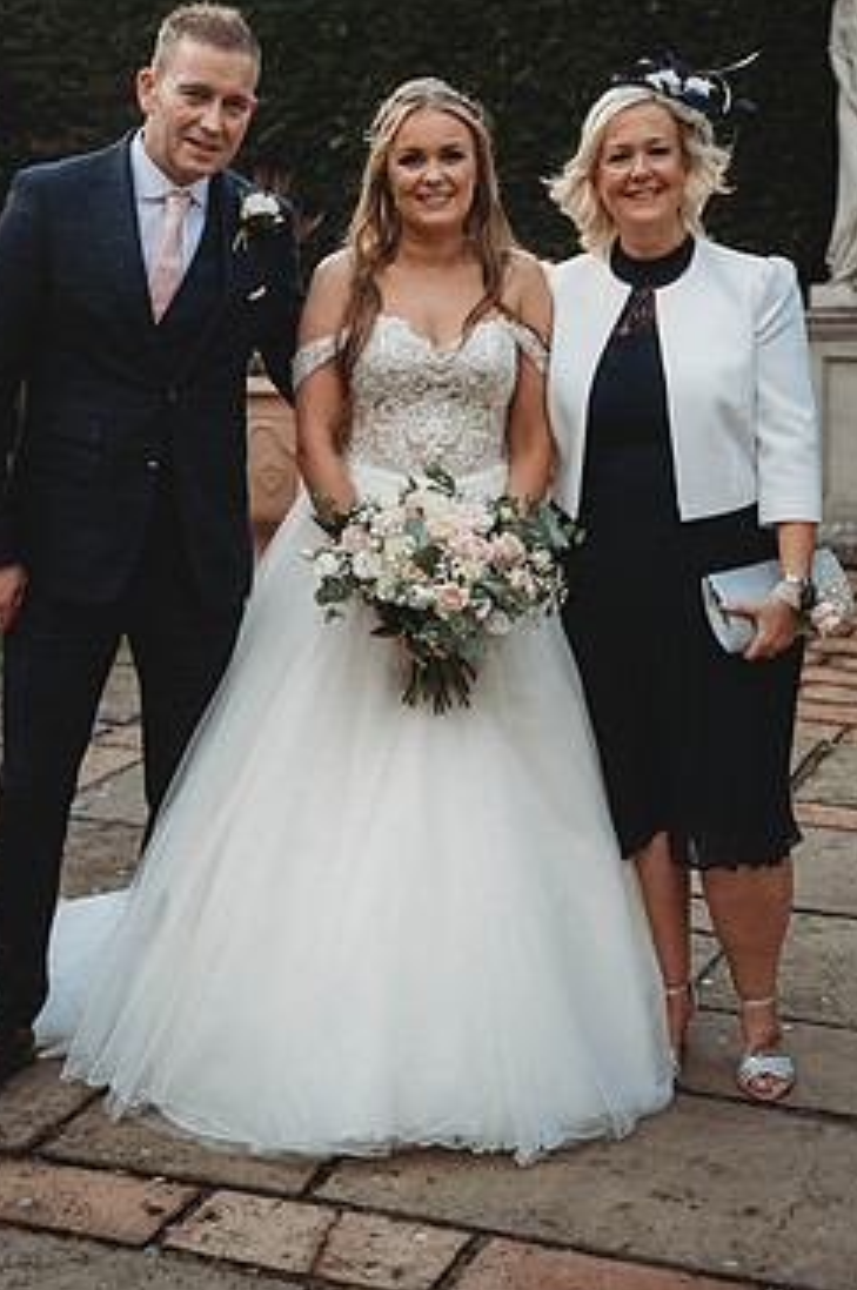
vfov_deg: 31.4
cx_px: 390
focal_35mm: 64
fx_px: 2292
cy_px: 525
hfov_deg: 21.2
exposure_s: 1/250
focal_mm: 52
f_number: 2.8
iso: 100
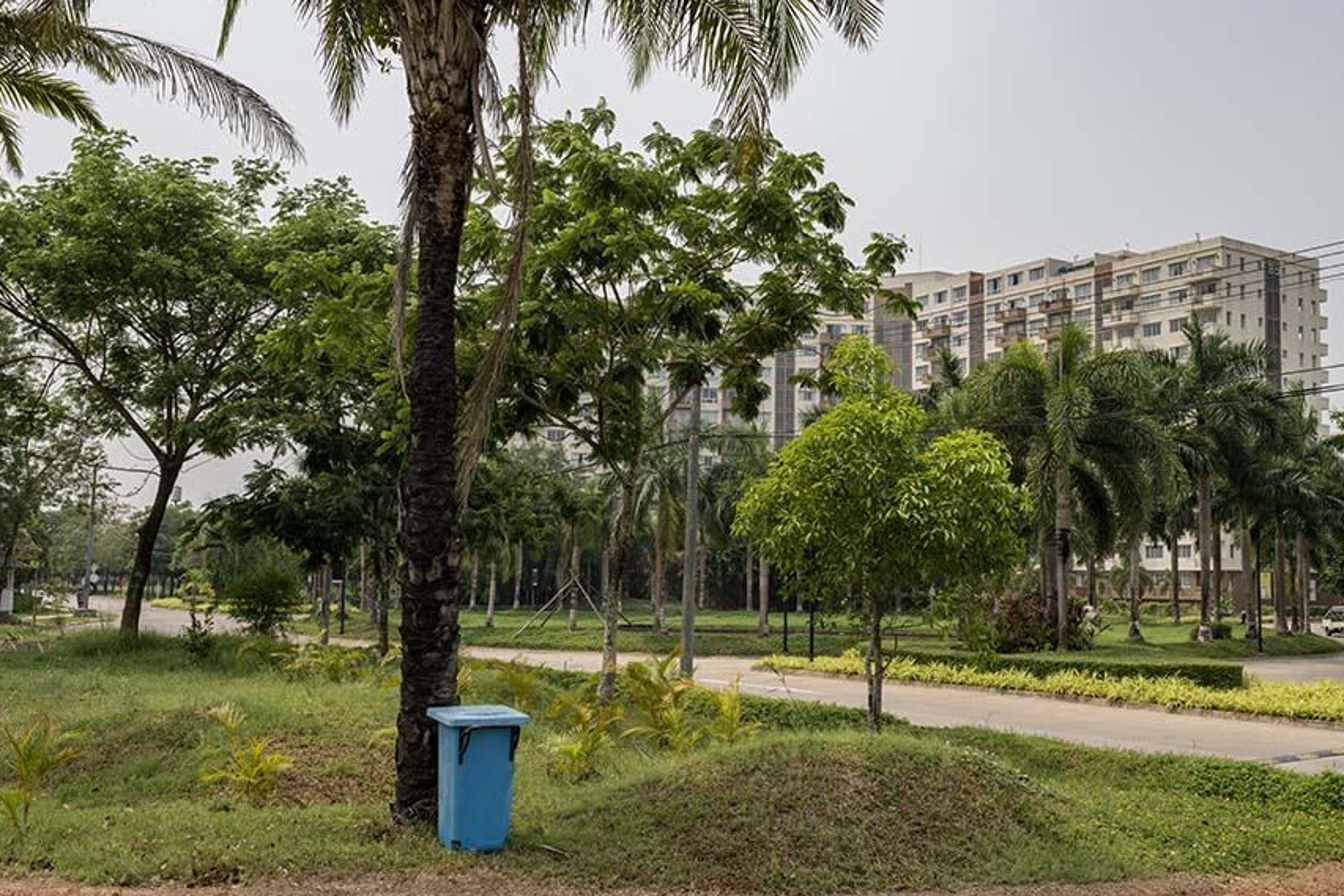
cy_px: 472
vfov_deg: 36.3
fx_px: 1365
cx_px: 711
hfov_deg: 52.4
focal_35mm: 37
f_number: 8
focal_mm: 32.5
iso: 200
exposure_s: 1/400
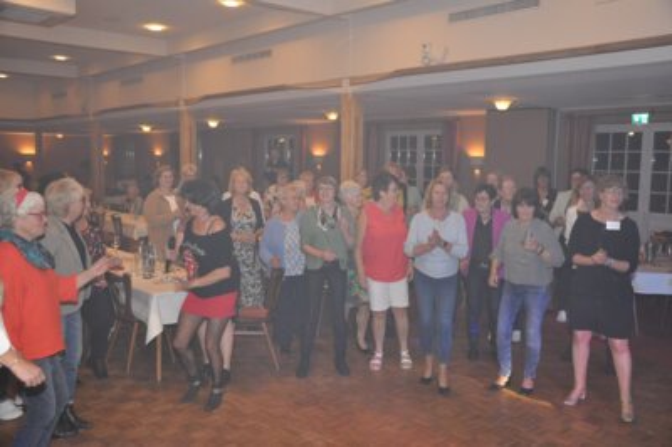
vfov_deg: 39.9
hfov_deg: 57.3
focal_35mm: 33
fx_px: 615
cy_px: 224
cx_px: 336
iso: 800
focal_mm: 22
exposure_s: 1/60
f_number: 4
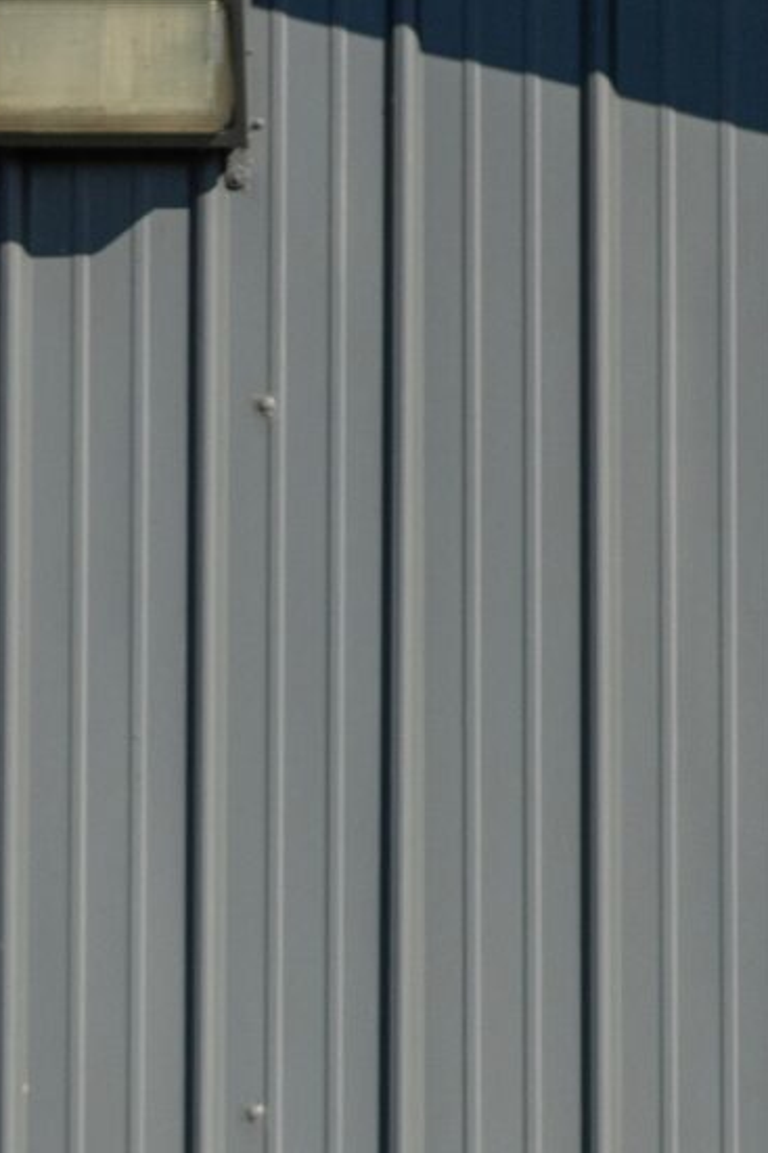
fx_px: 15625
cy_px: 1382
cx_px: 241
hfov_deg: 2.8
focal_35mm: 488
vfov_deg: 4.2
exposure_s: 1/1600
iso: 250
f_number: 5.6
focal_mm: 70
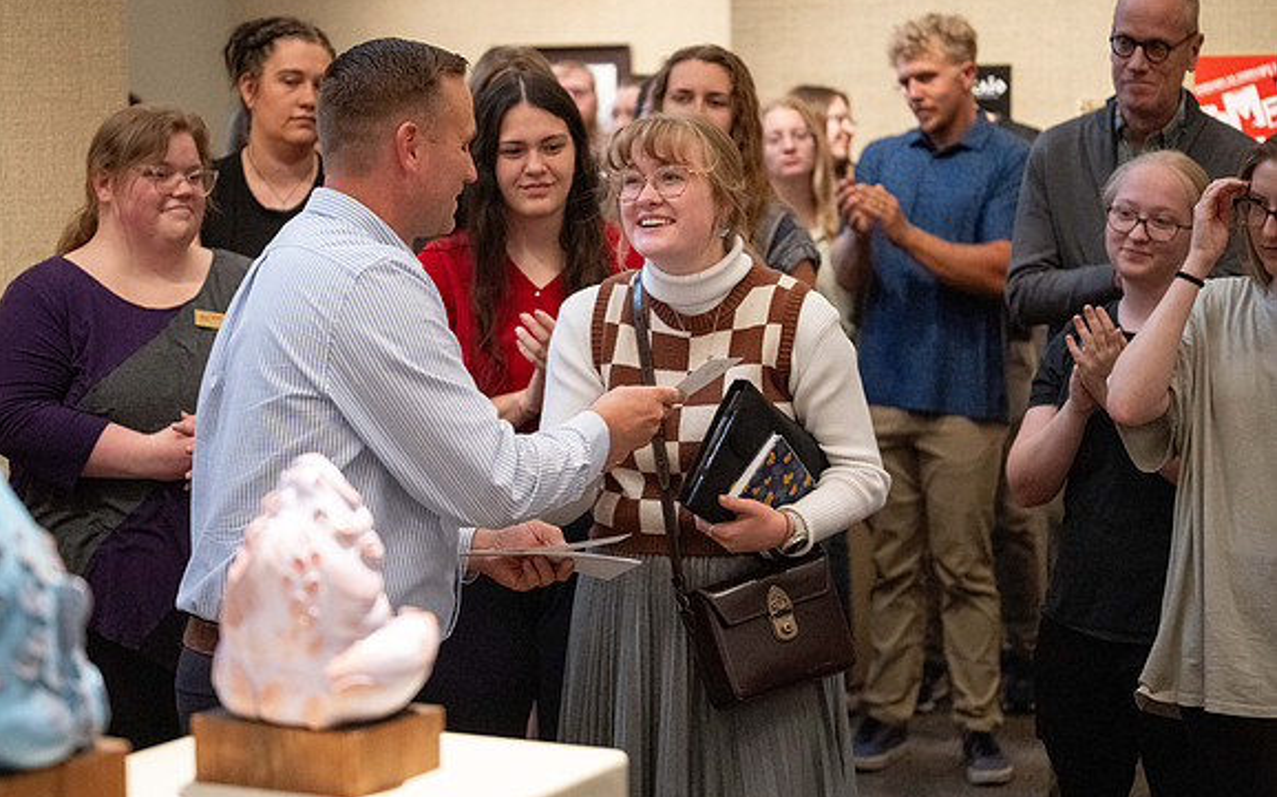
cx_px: 630
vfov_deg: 16.3
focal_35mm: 80
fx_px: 2784
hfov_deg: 25.8
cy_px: 396
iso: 5000
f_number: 2.8
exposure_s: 1/250
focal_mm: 70
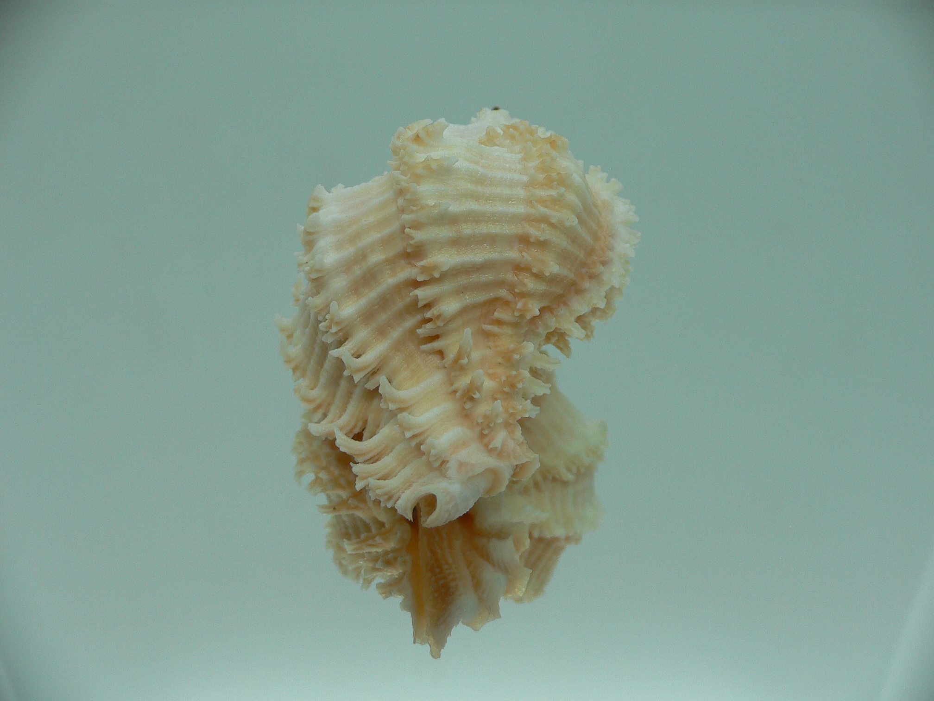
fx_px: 944
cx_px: 467
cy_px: 350
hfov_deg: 52.6
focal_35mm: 35
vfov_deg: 40.7
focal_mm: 4.6
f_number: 2.8
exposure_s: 1/80
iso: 80
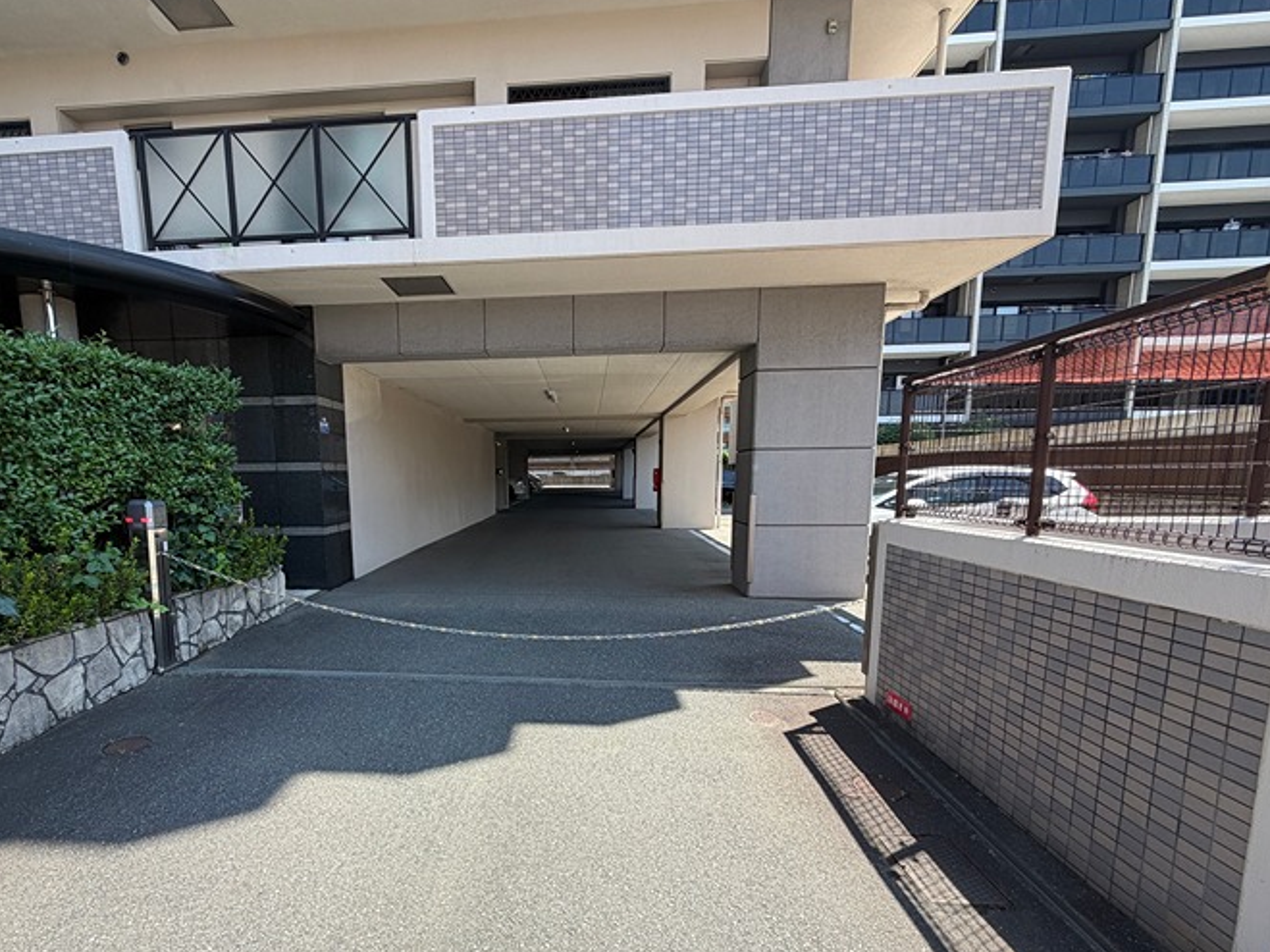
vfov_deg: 74.0
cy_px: 565
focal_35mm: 17
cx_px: 538
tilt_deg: -5.5
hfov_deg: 90.4
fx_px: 624
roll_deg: +1.3
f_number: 2.2
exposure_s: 1/502
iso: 50
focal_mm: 2.22
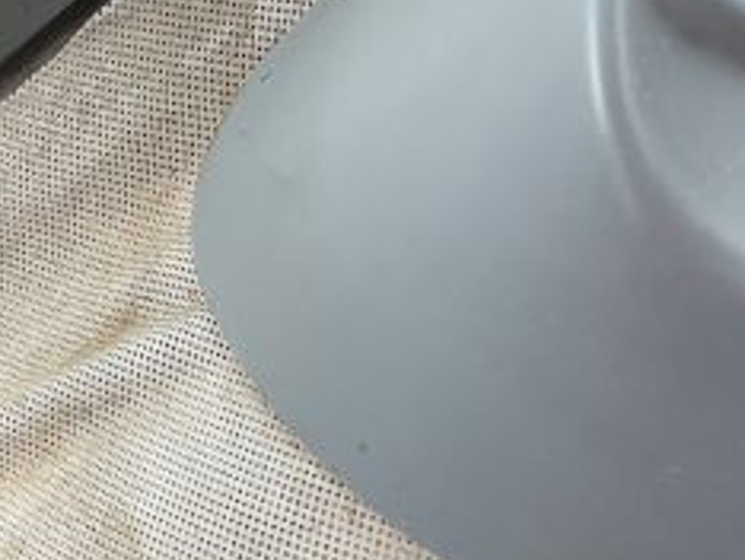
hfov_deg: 17.4
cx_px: 32
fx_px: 2391
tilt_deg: -65.6
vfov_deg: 12.6
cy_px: 869
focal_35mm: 111
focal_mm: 4.2
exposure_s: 1/121
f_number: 1.6
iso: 32
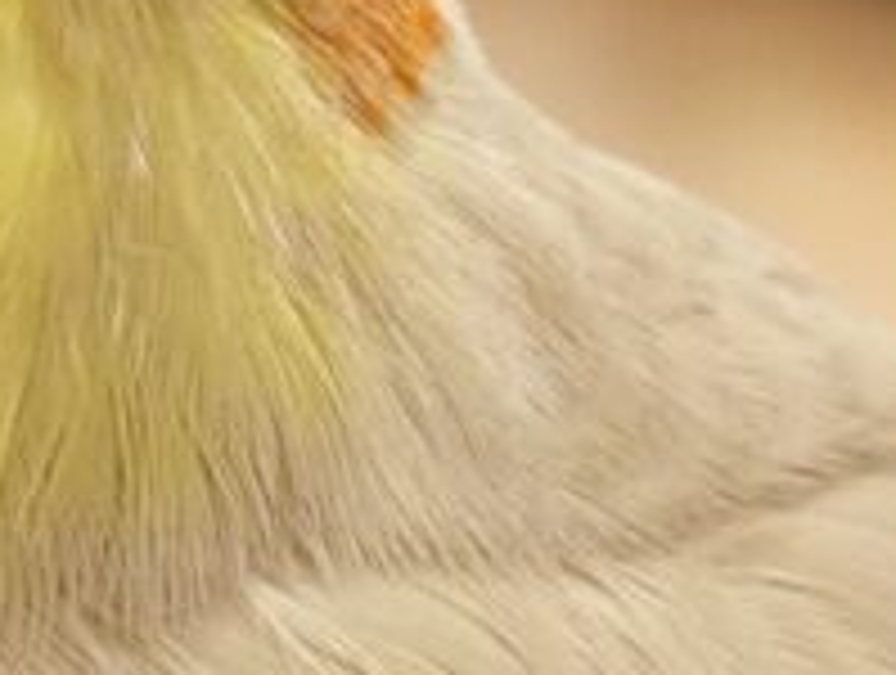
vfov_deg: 4.7
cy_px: 828
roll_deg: +1.7
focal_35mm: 313
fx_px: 8116
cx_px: 779
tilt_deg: -15.5
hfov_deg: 6.3
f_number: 1.6
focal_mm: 5.96
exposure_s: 1/100
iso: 80
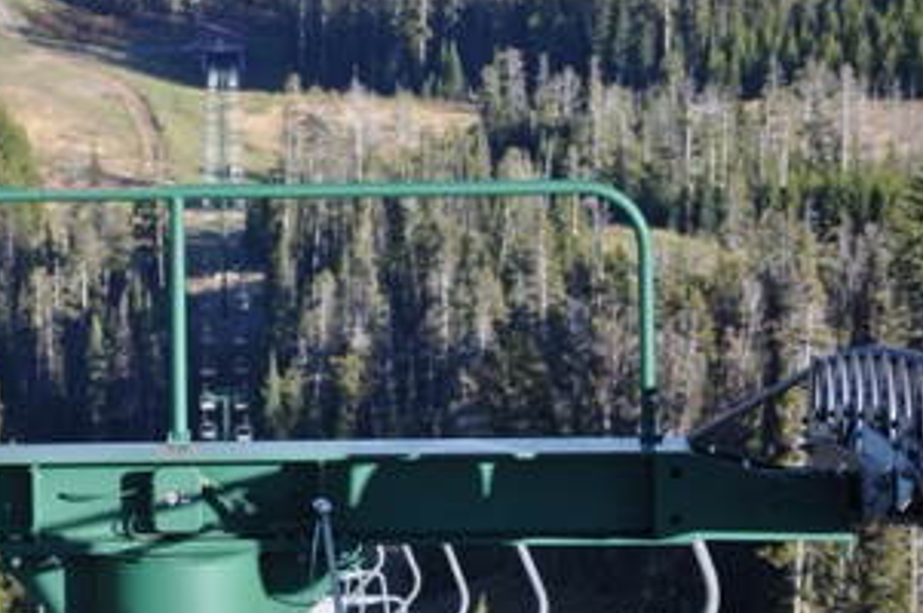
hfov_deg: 8.2
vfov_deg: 5.5
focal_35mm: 251
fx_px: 6423
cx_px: 248
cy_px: 329
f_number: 5.6
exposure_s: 1/500
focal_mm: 105
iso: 280
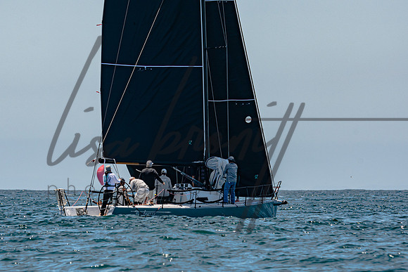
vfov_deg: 2.9
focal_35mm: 479
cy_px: 129
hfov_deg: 4.3
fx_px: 5428
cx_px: 209
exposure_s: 1/1600
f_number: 5.6
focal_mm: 250
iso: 200
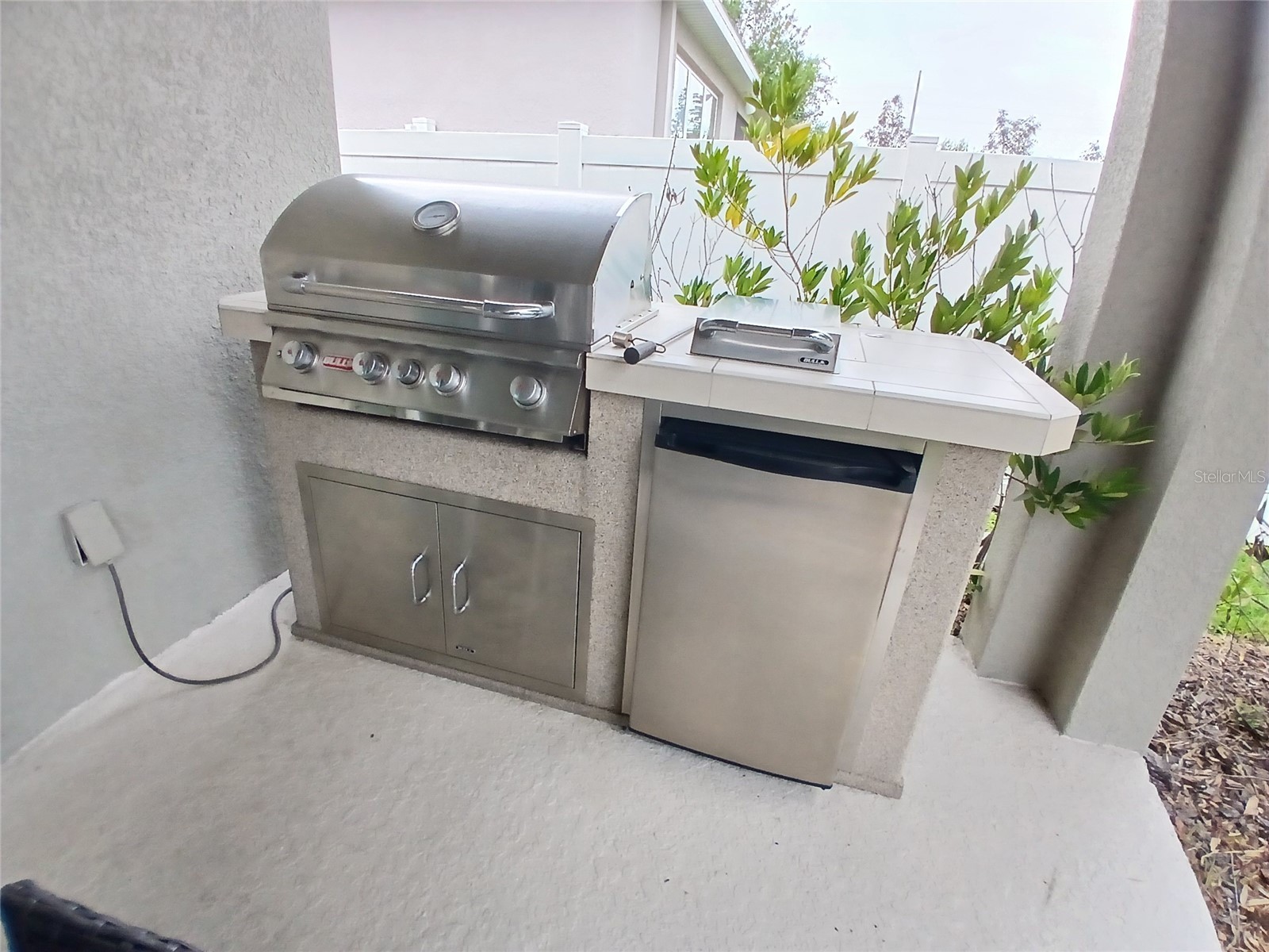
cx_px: 634
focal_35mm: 17
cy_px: 476
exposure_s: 1/60
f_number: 2.2
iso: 100
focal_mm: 1.4
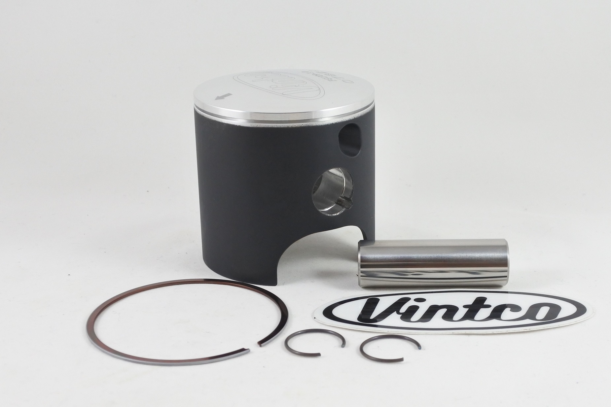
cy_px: 204
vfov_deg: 33.4
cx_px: 306
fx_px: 679
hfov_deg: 48.5
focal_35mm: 40
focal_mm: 15
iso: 500
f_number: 4.2
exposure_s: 1/125
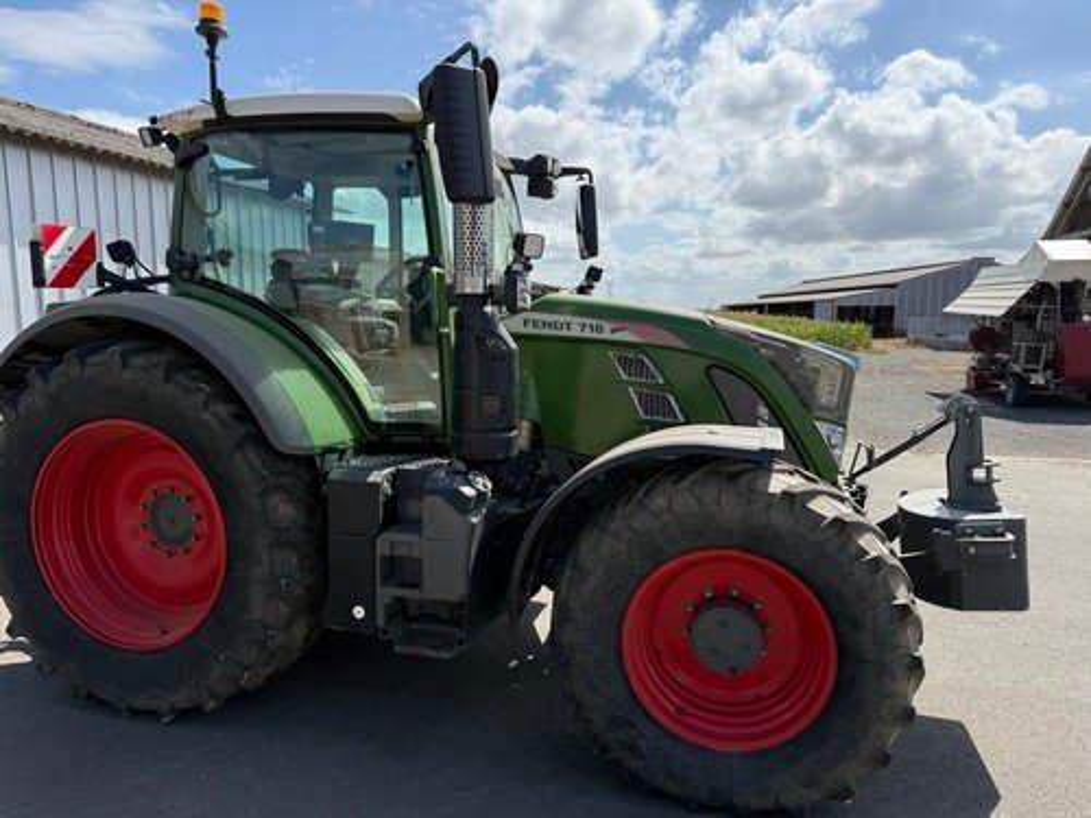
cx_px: 546
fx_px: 756
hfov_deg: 71.6
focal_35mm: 24
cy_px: 409
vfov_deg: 56.8
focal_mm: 6.76
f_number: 1.78
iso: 100
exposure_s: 1/5714
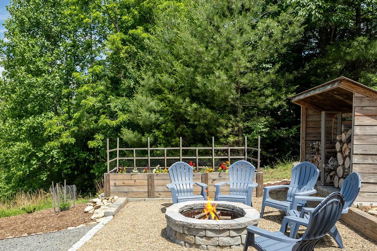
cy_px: 140
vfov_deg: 48.0
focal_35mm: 27
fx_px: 281
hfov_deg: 67.2
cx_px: 157
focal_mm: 15.5
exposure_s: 1/800
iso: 250
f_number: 7.1
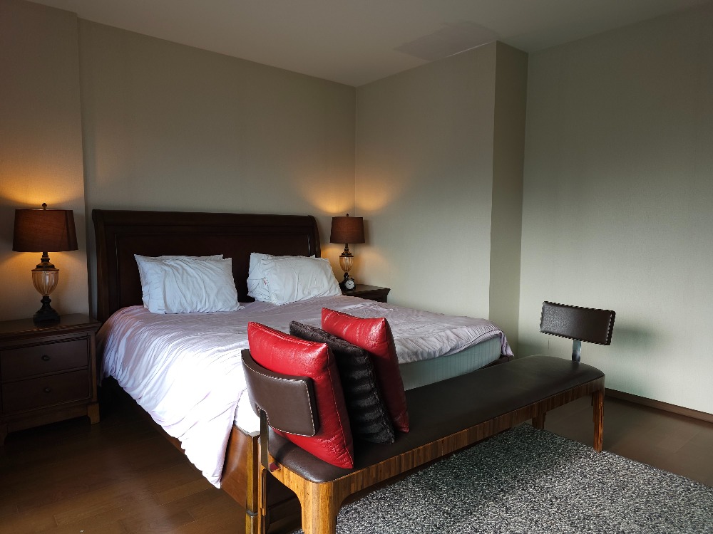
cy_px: 267
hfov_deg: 73.9
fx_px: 474
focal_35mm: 23
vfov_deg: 58.9
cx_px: 356
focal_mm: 6.3
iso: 20
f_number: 1.7
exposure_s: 1/60
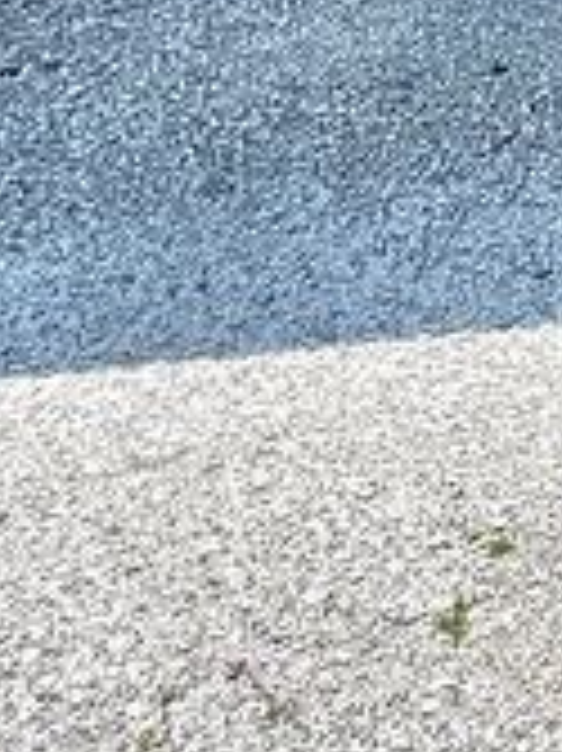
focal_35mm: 67
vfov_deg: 22.6
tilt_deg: -6.0
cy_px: -432
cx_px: 1030
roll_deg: +1.6
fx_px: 1452
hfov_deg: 17.5
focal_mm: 2.22
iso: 50
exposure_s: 1/3906
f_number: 2.2
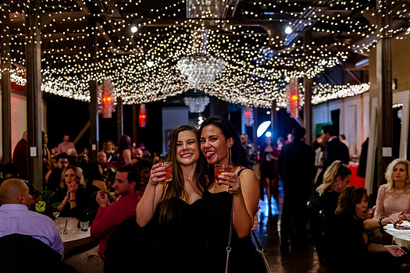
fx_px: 490
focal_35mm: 43
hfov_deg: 45.4
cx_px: 191
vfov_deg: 31.2
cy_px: 149
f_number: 2.8
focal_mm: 38
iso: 4000
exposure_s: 1/160
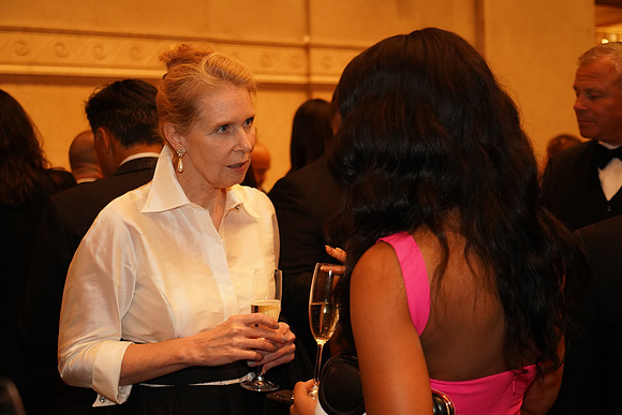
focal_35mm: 53
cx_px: 311
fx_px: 916
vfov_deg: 25.5
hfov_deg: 37.5
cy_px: 208
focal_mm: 53
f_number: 4
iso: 6400
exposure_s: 1/125
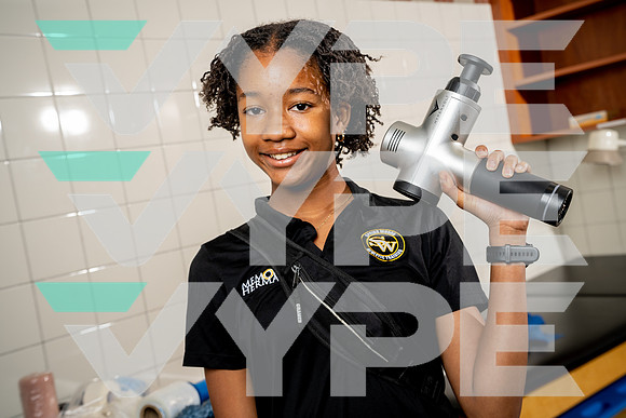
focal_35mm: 47
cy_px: 209
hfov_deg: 41.9
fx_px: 817
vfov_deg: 28.7
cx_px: 313
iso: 250
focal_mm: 47
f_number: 6.3
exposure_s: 1/250
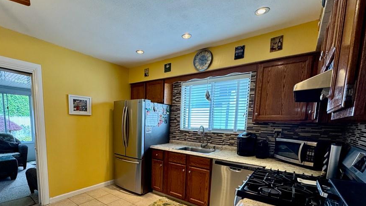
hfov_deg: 91.9
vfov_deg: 58.9
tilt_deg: -8.2
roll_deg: -2.0
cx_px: 153
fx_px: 175
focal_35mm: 18
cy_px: 145
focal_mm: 2.22
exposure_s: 1/120
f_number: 2.2
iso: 250
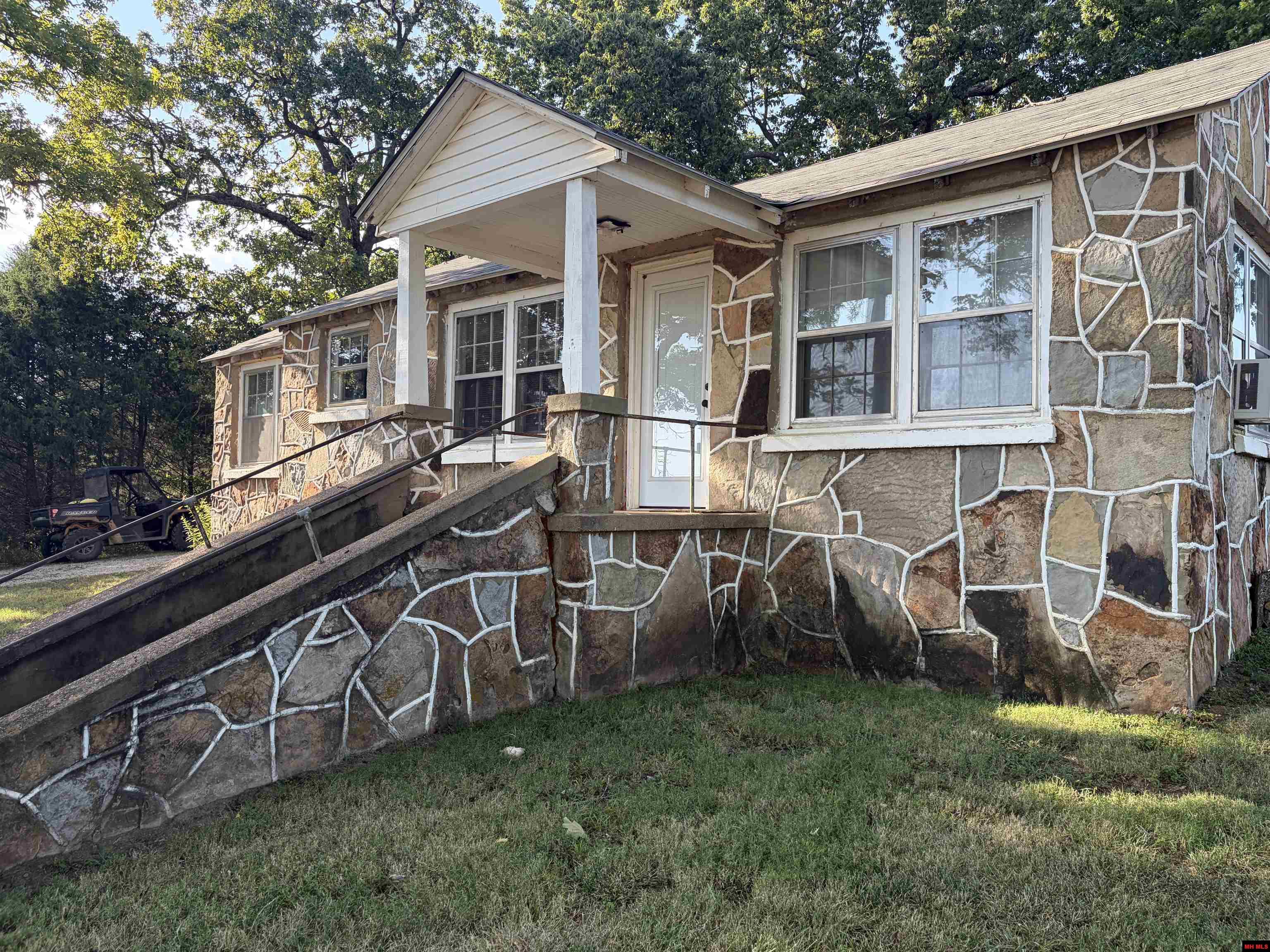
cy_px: 476
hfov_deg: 67.3
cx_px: 635
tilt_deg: +3.3
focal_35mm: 26
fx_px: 954
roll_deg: -0.9
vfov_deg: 53.1
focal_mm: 5.96
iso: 64
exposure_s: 1/601
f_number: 1.6
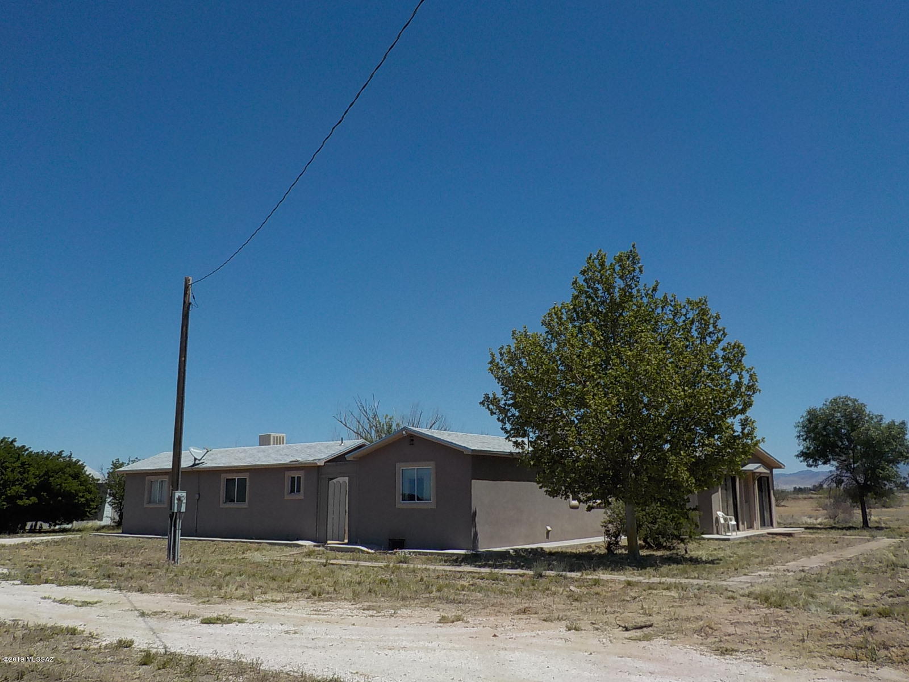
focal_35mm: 30
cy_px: 341
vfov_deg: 46.8
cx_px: 454
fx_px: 788
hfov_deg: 60.0
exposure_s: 1/2000
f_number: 3.3
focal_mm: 4.1
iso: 125
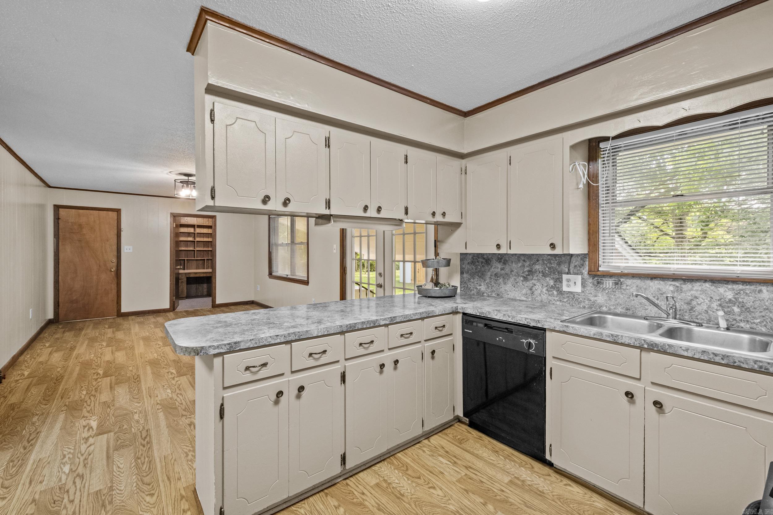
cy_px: 258
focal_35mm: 15
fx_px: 322
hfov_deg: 100.4
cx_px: 386
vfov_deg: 77.3
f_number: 8
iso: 800
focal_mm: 10
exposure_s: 1/2.5
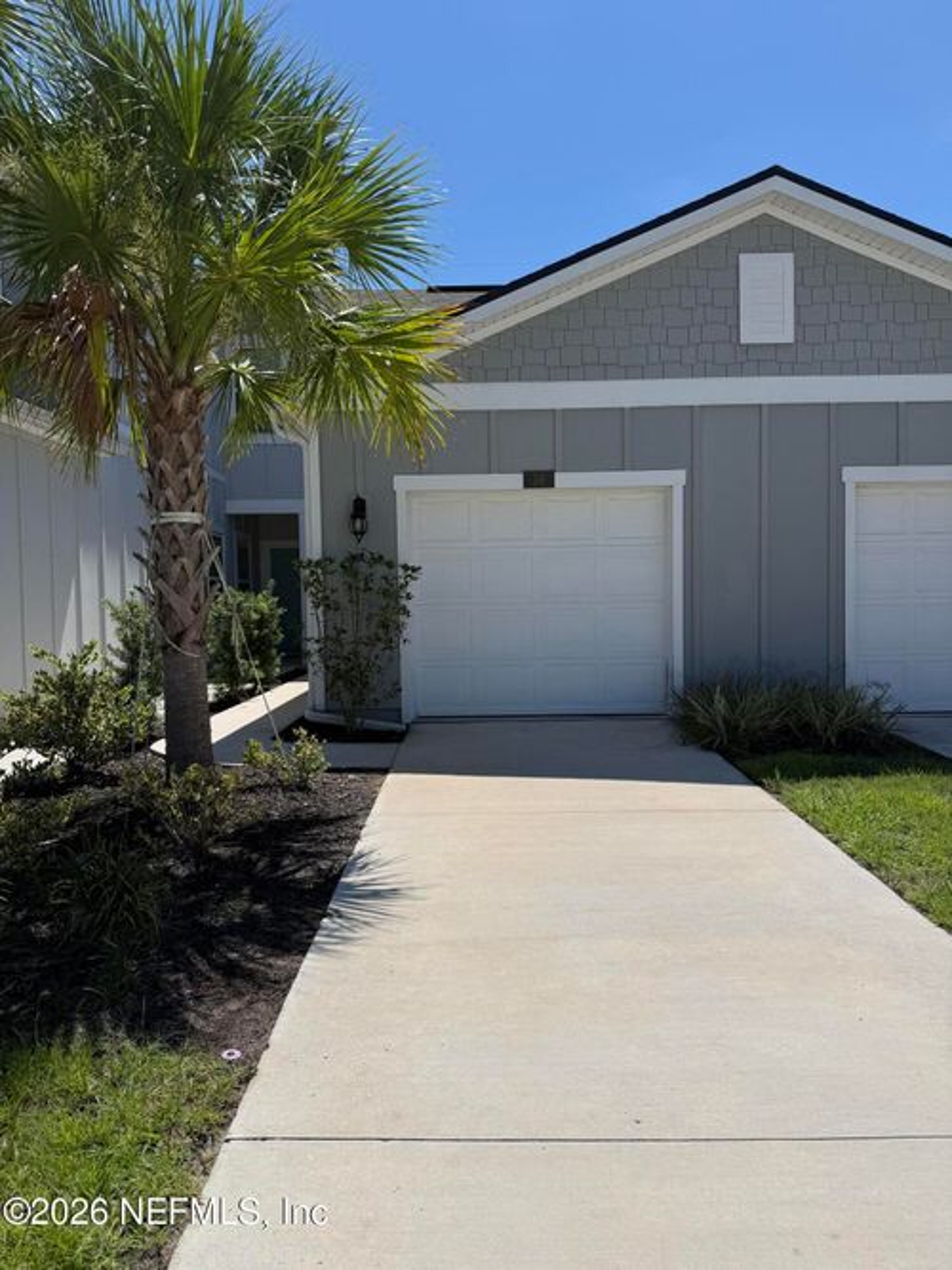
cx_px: 476
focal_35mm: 24
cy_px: 635
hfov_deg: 56.8
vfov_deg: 71.6
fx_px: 880
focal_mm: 6.76
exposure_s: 1/9091
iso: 80
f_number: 1.78
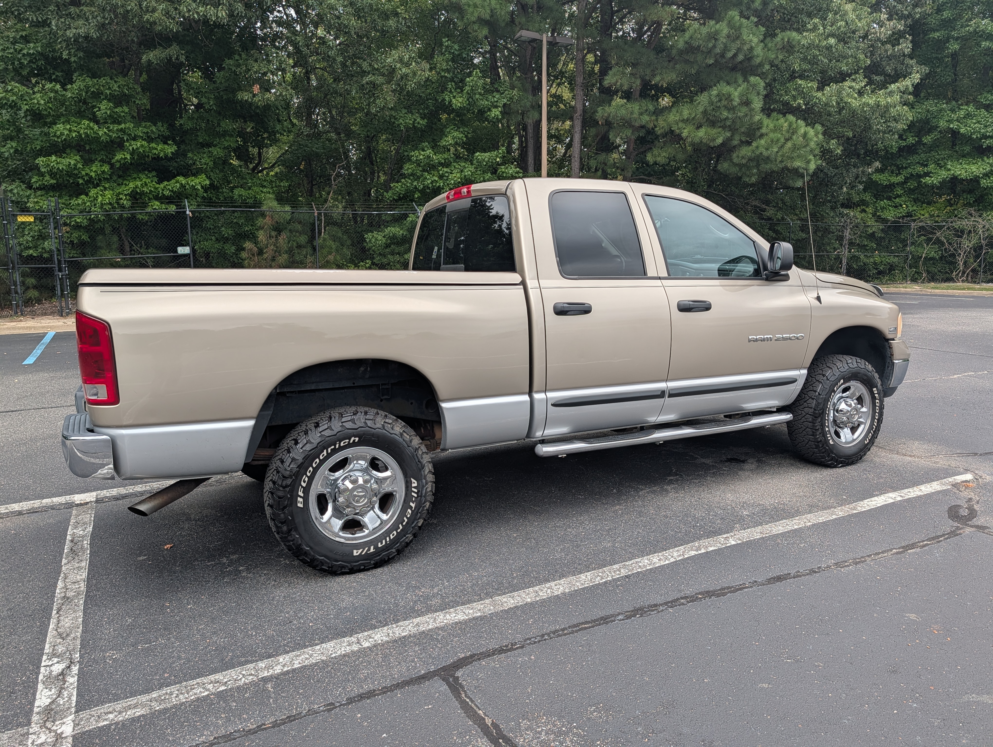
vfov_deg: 56.9
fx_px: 689
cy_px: 374
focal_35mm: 24
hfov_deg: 71.5
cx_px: 496
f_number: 1.68
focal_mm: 6.9
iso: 28
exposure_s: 1/487
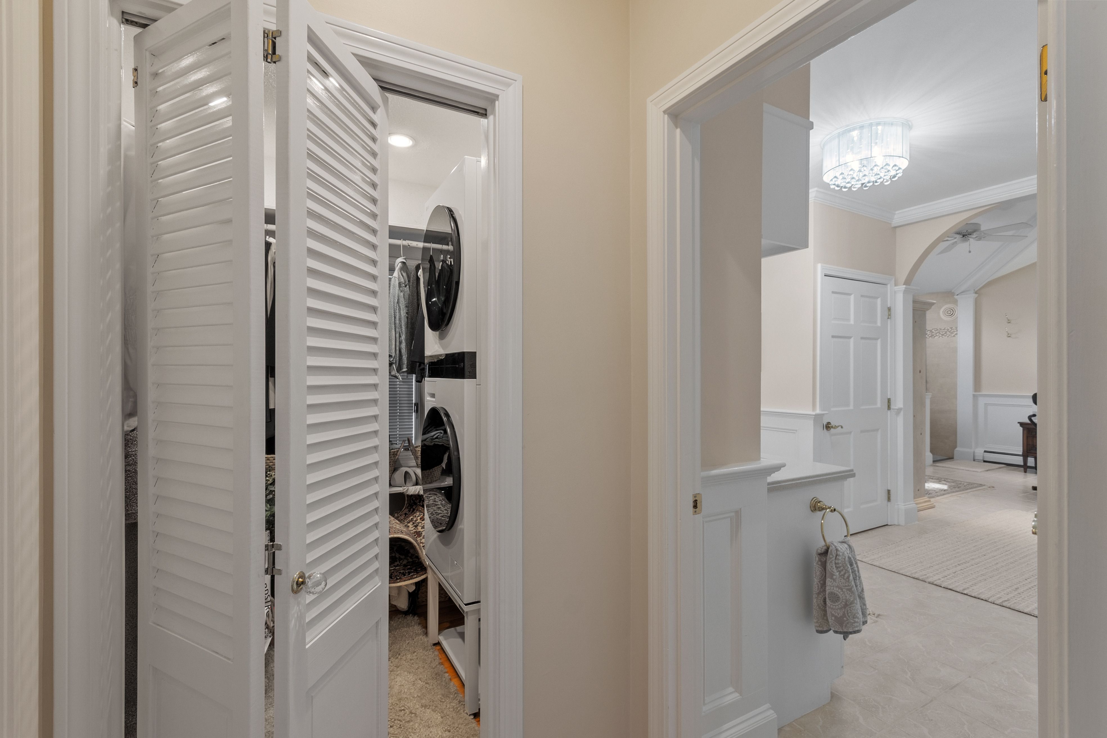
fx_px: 461
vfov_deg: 77.3
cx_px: 554
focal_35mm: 15
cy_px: 369
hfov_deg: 100.4
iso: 400
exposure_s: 1/2.5
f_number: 7.1
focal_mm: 10
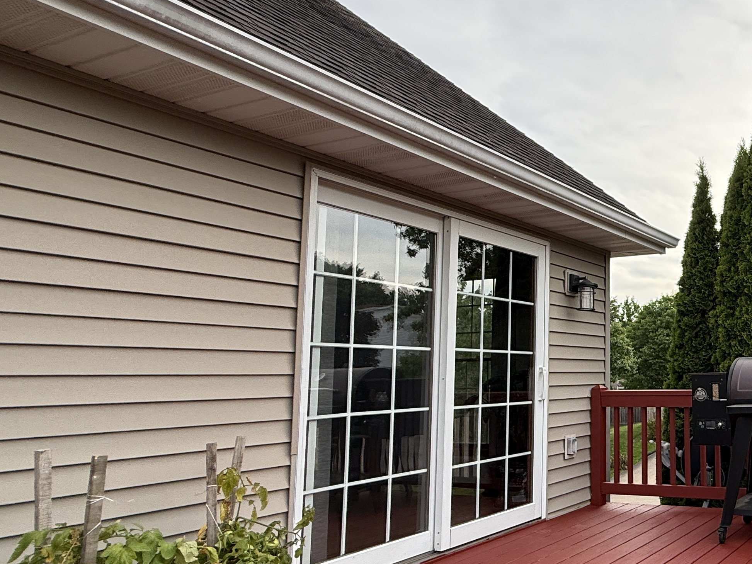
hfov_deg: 49.6
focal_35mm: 29
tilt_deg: +6.3
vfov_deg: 48.1
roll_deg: +1.1
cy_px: 316
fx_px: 630
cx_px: 761
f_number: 2.2
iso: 64
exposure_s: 1/479
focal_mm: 2.22
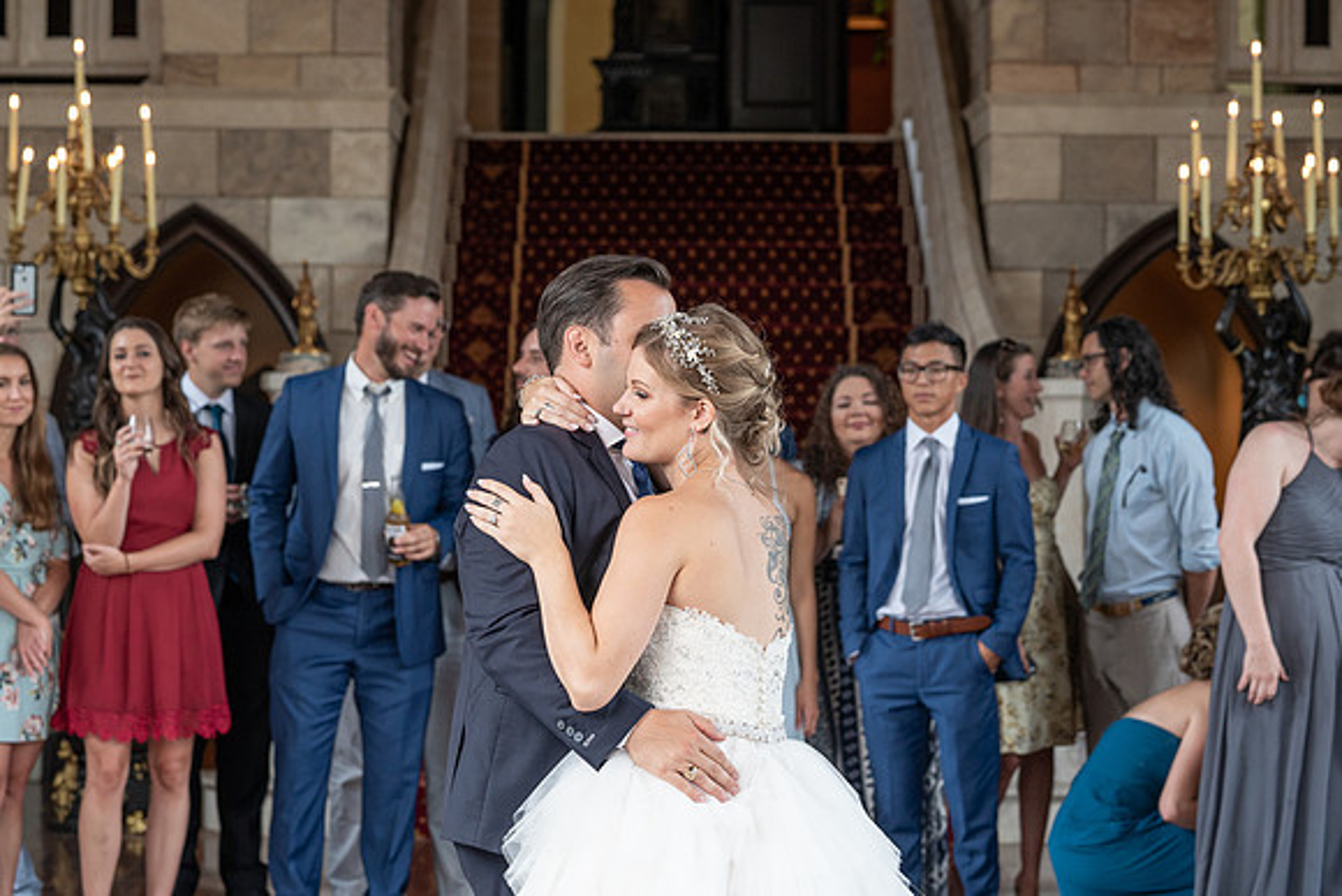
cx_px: 641
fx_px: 3567
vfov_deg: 14.3
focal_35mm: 96
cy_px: 415
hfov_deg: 21.3
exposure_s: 1/200
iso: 1000
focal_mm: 88
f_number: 5
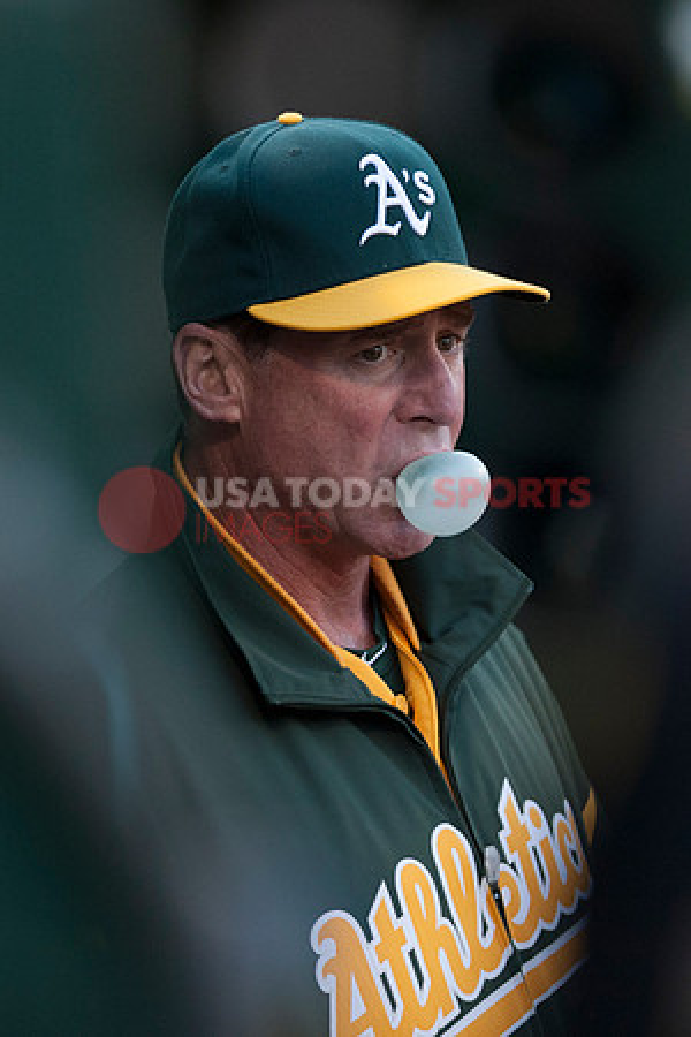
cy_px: 518
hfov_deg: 4.6
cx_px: 346
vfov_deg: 6.9
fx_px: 8637
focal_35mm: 300
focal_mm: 300
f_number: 2.8
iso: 1600
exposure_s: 1/2000
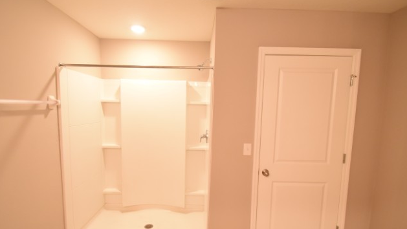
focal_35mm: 18
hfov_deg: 92.6
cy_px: 128
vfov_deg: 60.9
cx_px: 201
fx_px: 194
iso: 1600
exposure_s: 1/60
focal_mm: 10
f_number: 3.5
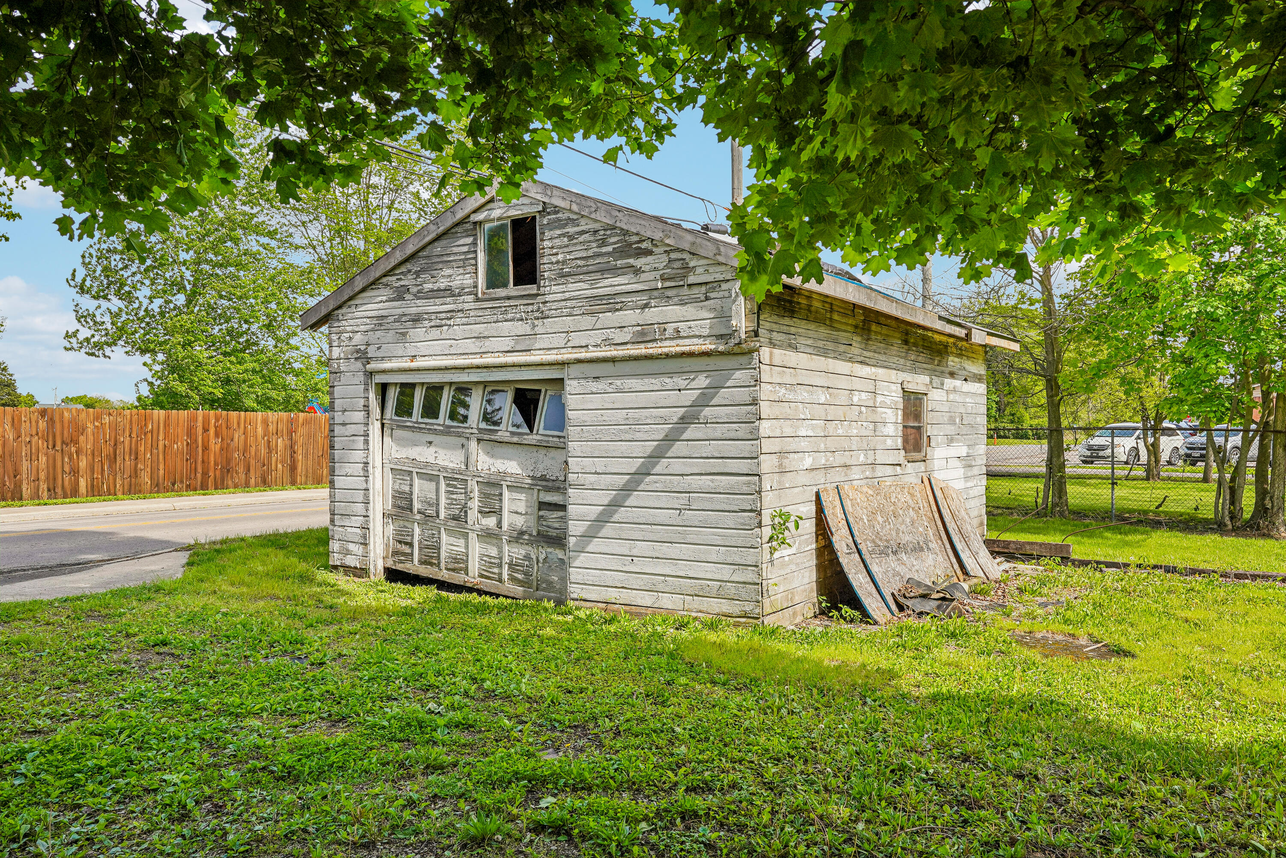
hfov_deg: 69.4
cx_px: 643
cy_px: 429
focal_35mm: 26
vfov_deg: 49.6
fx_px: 929
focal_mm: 26
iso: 100
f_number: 8
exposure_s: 1/250
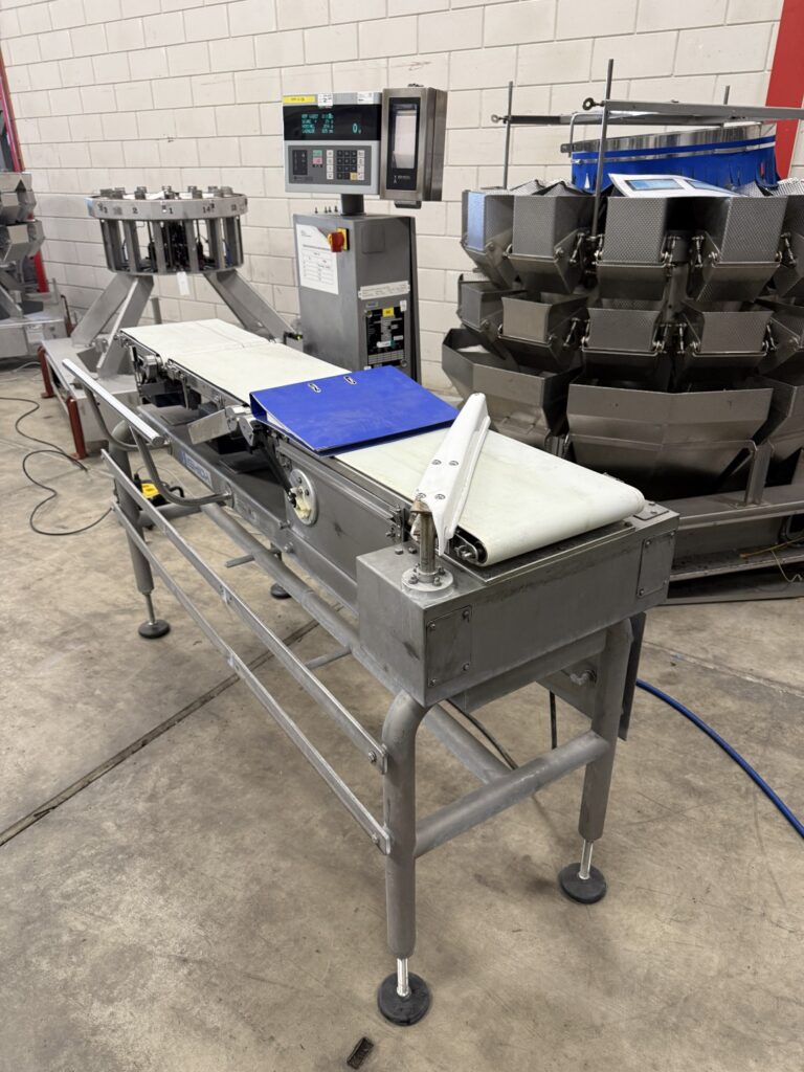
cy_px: 536
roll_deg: -0.5
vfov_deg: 71.6
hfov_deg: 56.8
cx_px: 402
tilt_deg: -26.6
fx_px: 743
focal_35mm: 24
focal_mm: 6.76
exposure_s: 1/50
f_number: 1.78
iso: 250
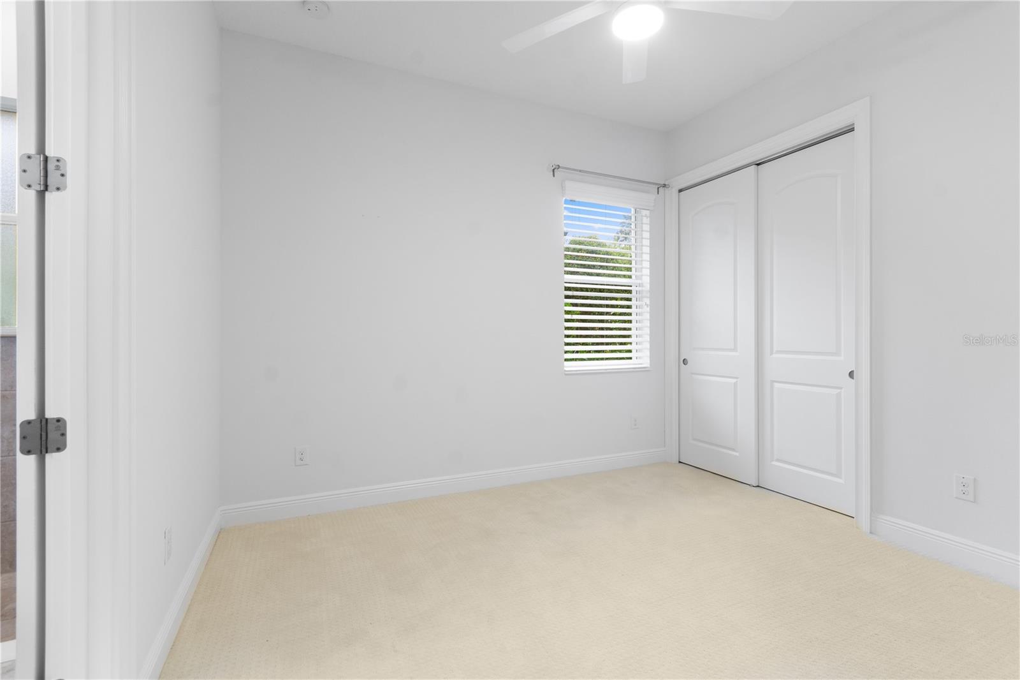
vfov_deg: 77.3
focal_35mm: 15
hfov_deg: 100.4
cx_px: 510
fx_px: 425
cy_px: 340
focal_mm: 10
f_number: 7.1
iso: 320
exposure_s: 1/4
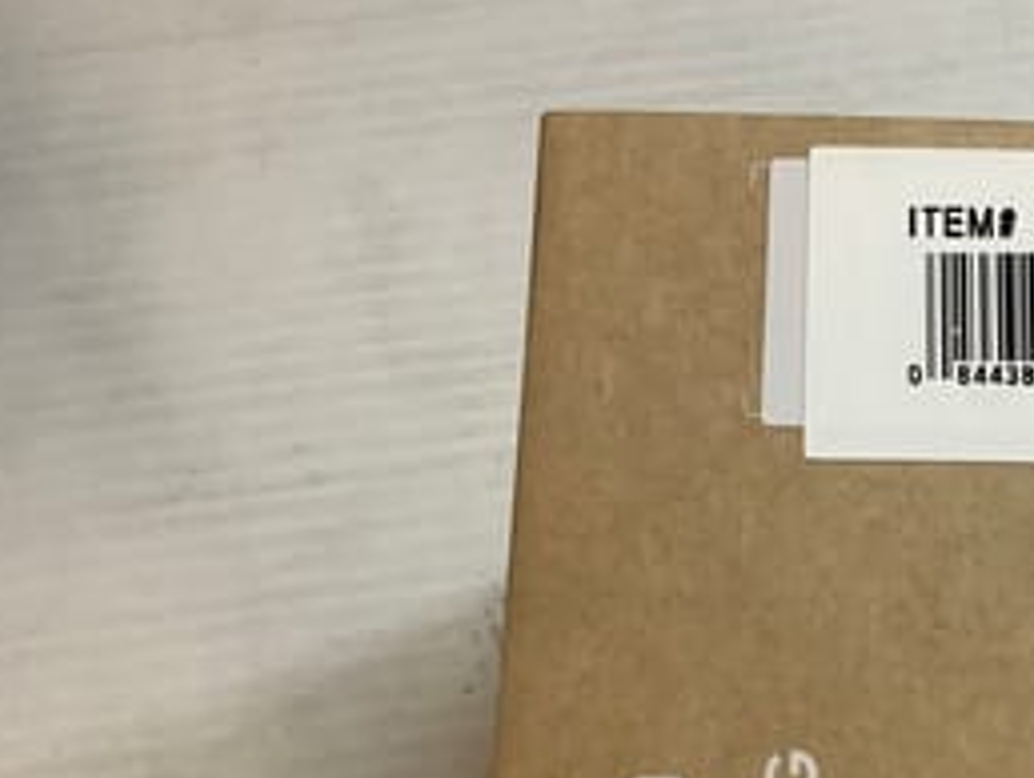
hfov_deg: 30.9
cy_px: 612
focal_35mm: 60
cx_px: 910
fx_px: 1794
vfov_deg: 24.1
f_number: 2.4
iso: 100
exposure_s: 1/50
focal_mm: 3.3
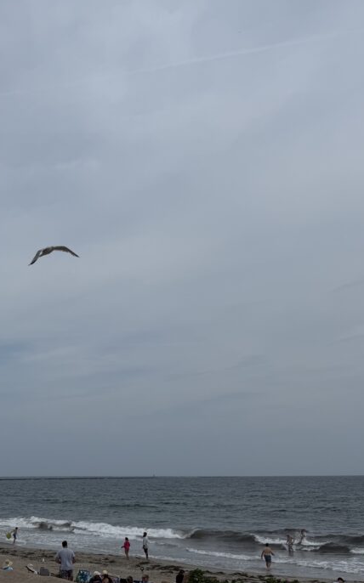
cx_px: 20
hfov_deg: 31.6
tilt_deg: +13.2
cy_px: 320
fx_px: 604
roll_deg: +0.1
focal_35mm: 38
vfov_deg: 51.5
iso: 80
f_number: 1.78
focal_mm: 6.76
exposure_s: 1/10309
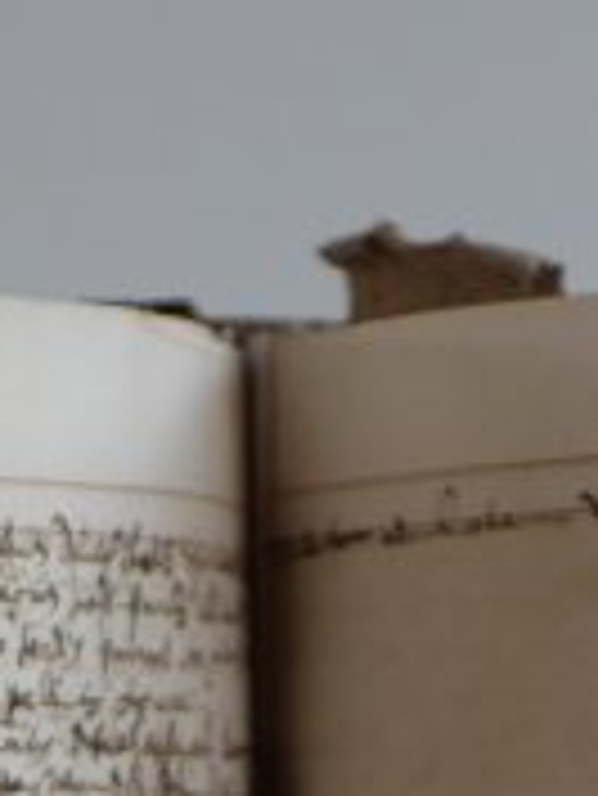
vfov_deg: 4.8
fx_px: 9340
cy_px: 1583
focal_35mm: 406
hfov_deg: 3.7
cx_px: 157
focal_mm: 30
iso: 200
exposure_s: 1/60
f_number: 2.8
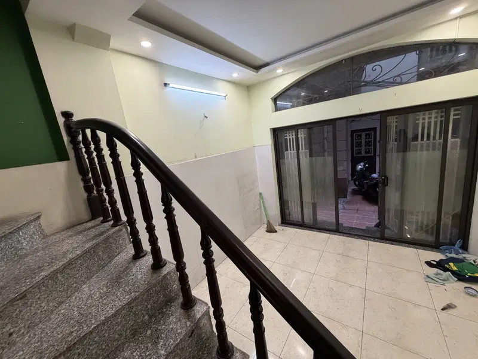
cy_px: 180
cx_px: 239
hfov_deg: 102.1
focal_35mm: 14
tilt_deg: -10.6
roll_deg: +8.0
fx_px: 193
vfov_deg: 85.7
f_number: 2.2
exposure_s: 1/100
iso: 320
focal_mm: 2.22
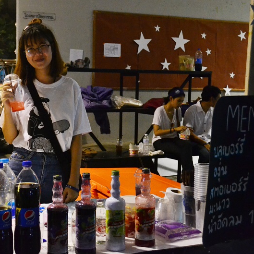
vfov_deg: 31.6
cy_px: 127
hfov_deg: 31.1
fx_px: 448
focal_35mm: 54
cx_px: 63
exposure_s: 1/50
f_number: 4.5
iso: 3200
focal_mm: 28
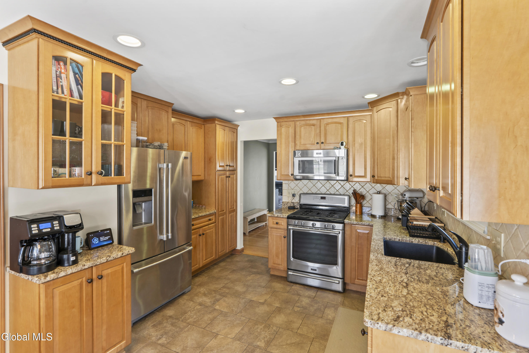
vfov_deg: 73.7
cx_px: 264
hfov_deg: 96.7
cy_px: 176
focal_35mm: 16
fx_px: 235
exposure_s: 1/3
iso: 400
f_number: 8
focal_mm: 16
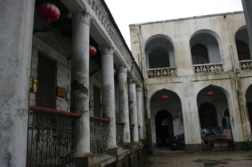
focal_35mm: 30
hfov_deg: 62.0
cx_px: 126
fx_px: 210
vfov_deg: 43.5
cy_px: 84
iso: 800
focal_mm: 20
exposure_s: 1/90
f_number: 8
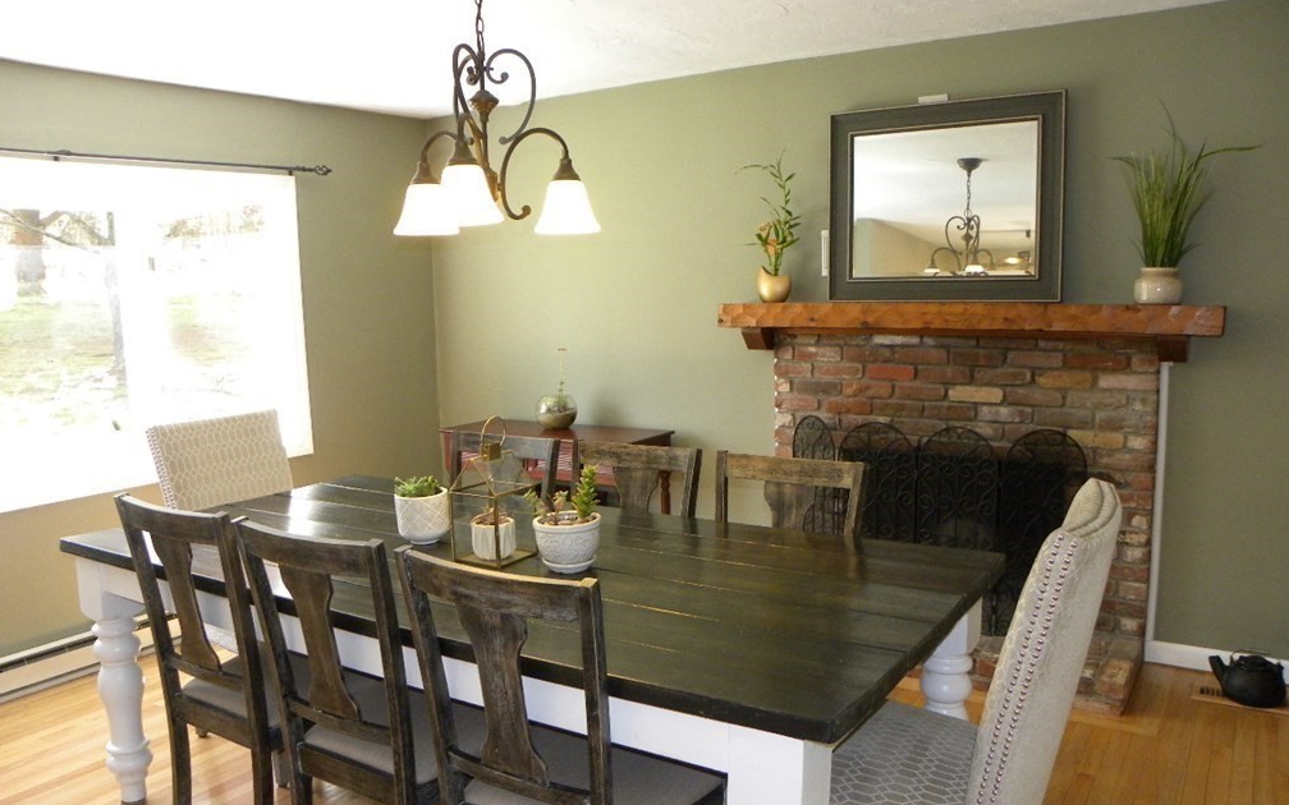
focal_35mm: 28
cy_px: 434
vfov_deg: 44.5
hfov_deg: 66.5
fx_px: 984
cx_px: 642
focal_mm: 4.6
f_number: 2.8
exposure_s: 1/76.4
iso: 312
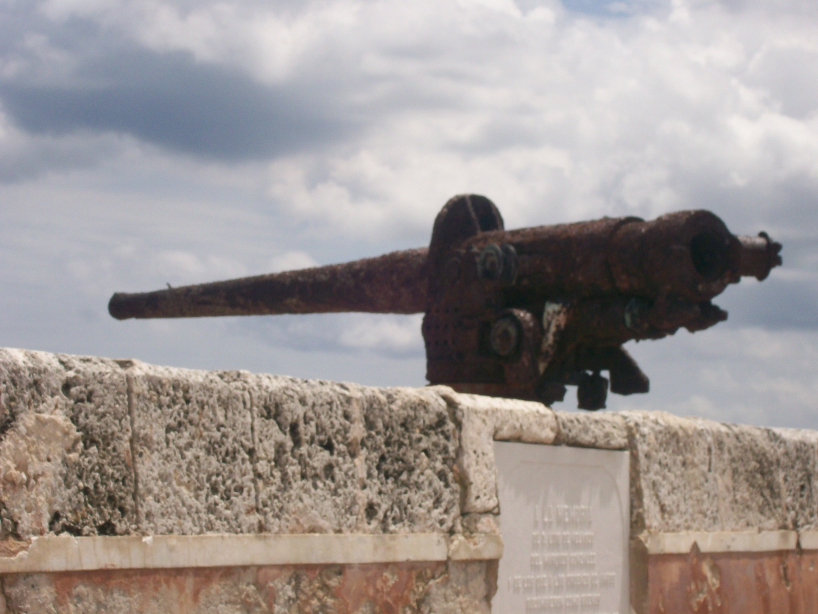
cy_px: 307
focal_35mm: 108
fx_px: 2552
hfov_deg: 18.2
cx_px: 409
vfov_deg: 13.7
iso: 80
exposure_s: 1/419
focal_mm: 18
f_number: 8.5
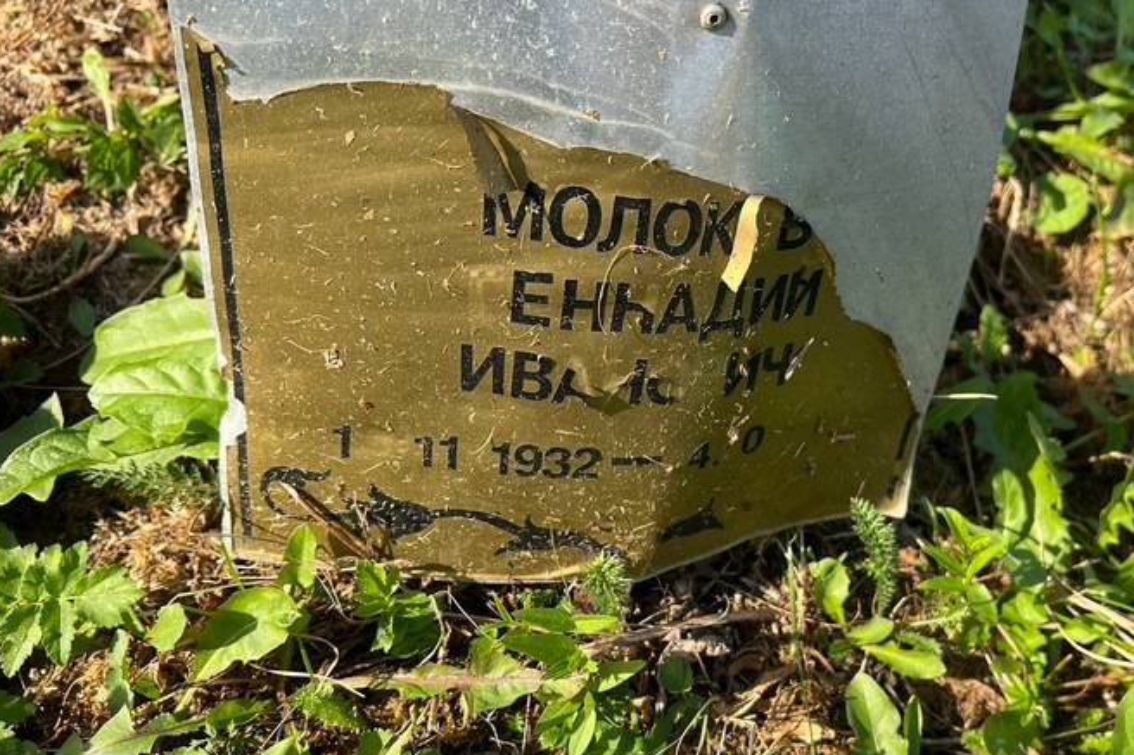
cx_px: 685
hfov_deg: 56.8
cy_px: 394
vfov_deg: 39.9
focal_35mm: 33
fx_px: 1039
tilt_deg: -51.9
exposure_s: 1/1252
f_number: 1.5
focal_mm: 5.7
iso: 50
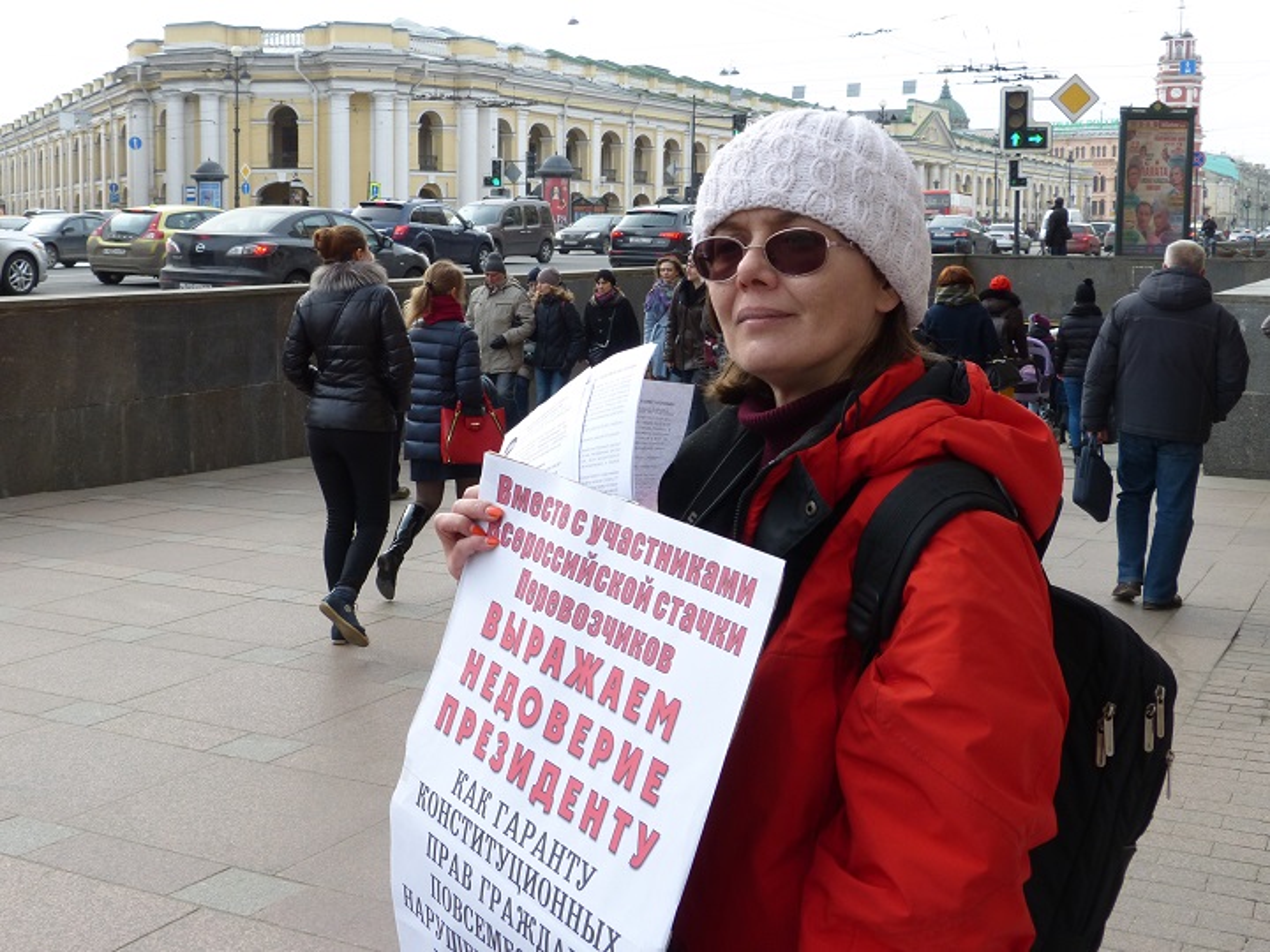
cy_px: 476
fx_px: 1321
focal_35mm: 36
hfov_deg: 51.4
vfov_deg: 39.7
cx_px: 635
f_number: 4
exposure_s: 1/320
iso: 100
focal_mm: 6.3
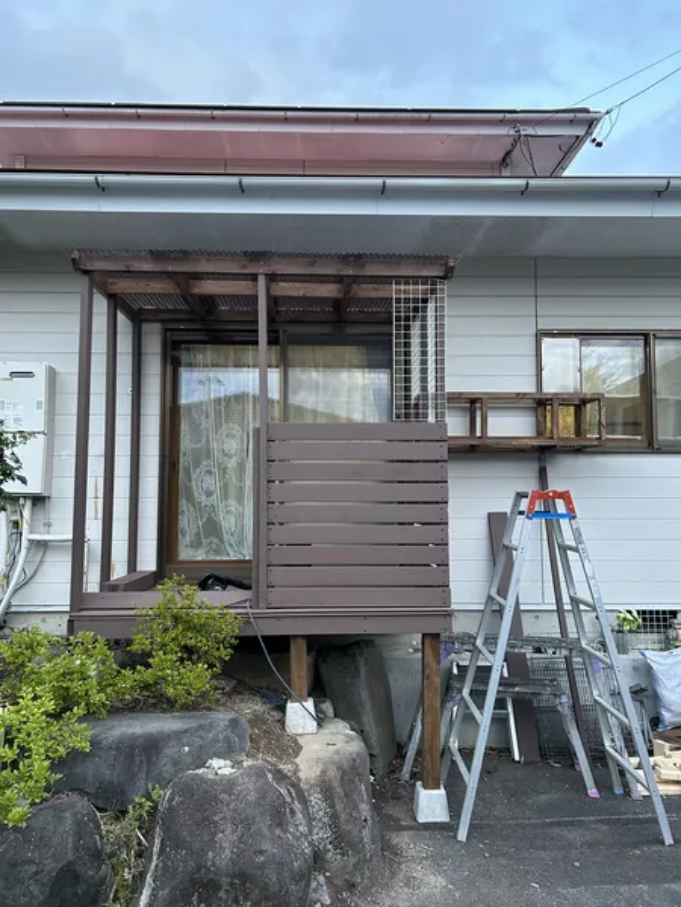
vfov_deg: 67.3
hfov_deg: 53.1
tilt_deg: +4.3
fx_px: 682
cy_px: 454
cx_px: 340
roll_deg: +0.1
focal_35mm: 26
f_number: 1.5
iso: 200
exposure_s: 1/60
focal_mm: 5.7
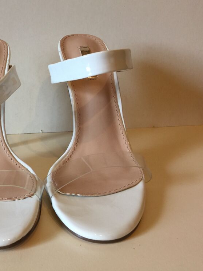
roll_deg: +0.5
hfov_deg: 35.0
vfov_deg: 47.9
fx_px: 305
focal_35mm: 39
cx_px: 25
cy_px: 136
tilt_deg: -19.5
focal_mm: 4.15
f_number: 2.2
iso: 50
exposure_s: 1/17
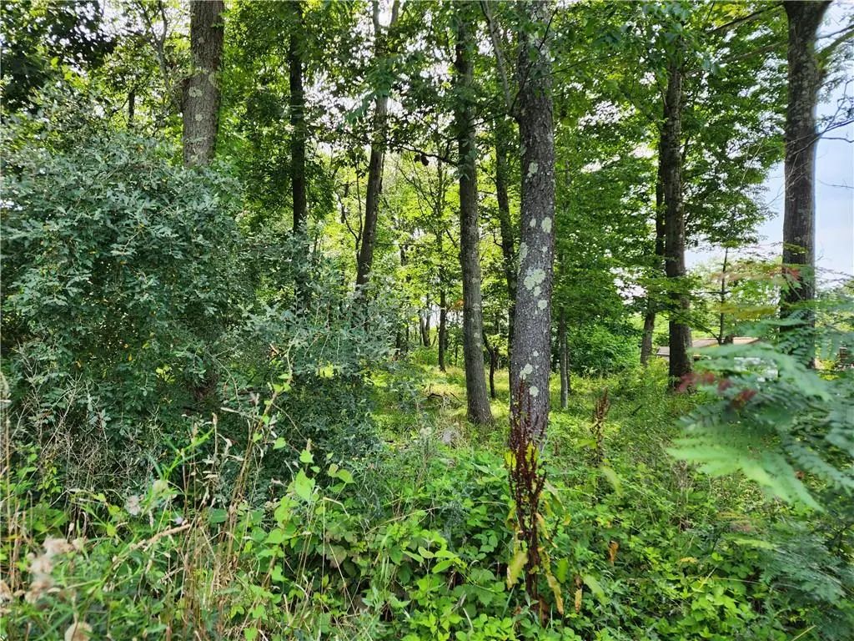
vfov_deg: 58.9
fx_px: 567
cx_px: 427
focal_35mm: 23
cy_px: 320
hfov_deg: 73.9
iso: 25
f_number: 1.8
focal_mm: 6.4
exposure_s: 1/180
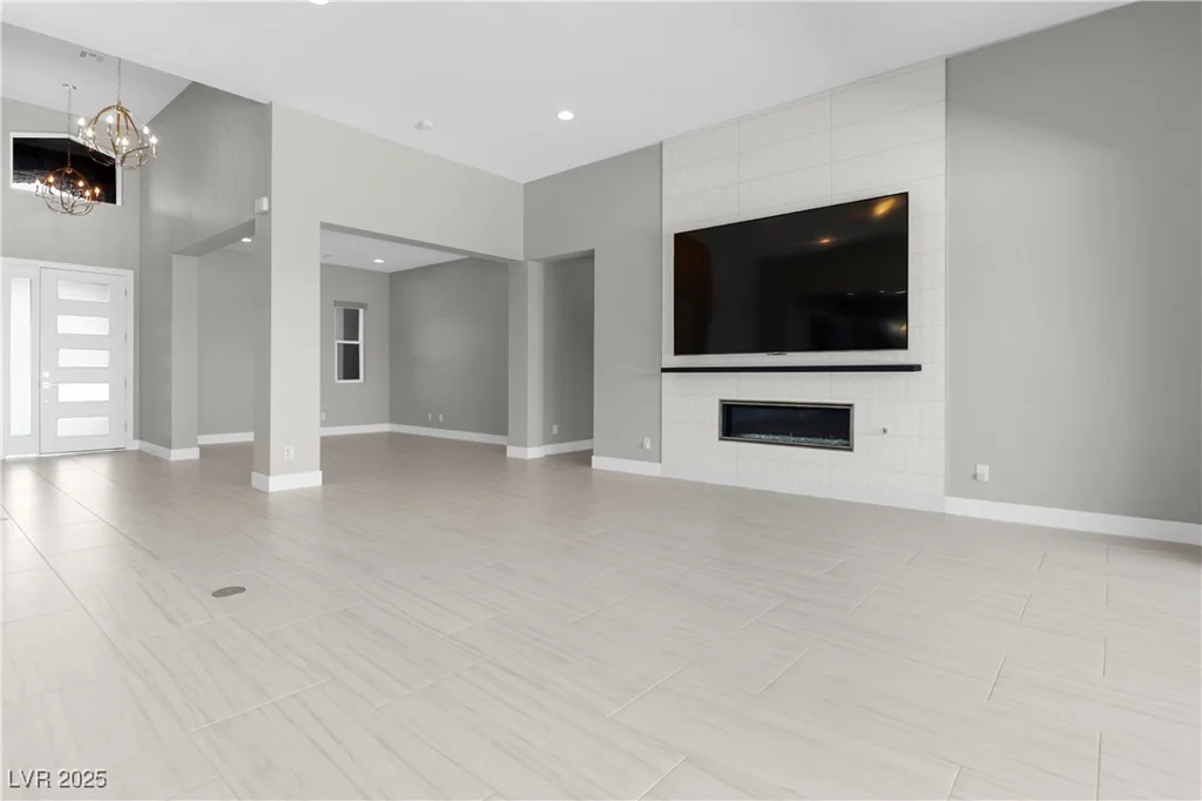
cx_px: 601
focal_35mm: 18
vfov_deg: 67.3
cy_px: 400
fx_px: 601
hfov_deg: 90.0
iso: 1250
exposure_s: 1/50
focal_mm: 12
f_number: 8
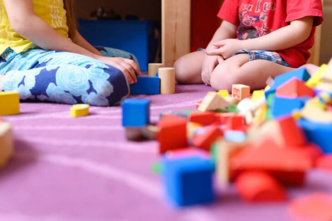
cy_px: 110
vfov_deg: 27.0
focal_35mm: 50
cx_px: 166
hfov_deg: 39.6
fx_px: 461
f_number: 2.5
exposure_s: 1/200
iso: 1250
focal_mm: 50
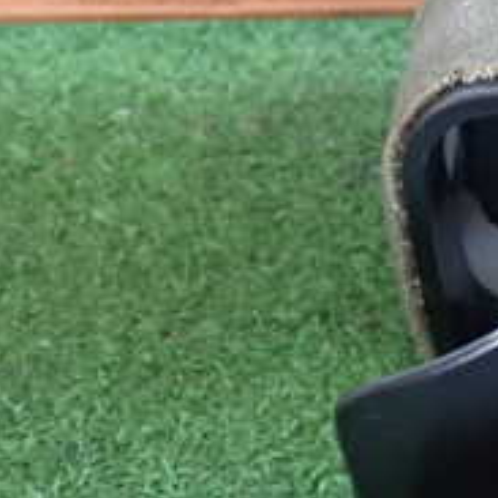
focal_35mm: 87
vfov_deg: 19.9
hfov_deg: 17.4
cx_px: 806
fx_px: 1416
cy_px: 182
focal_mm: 5.4
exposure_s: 1/30
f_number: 2.3
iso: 250
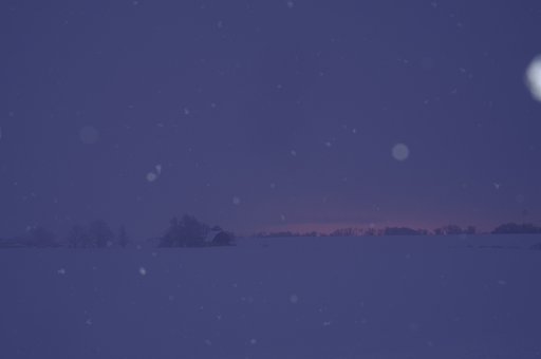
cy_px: 180
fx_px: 901
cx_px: 270
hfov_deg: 33.4
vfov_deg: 22.6
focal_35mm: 60
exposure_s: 1/8
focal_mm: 40
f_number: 10
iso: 200
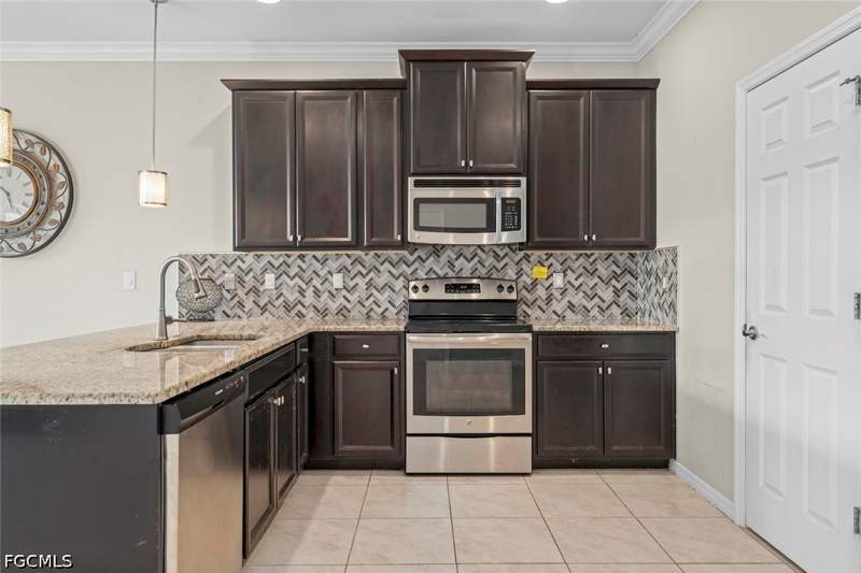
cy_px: 286
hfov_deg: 73.8
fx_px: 574
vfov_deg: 53.1
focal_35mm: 24
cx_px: 430
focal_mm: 24
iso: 400
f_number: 11
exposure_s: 2
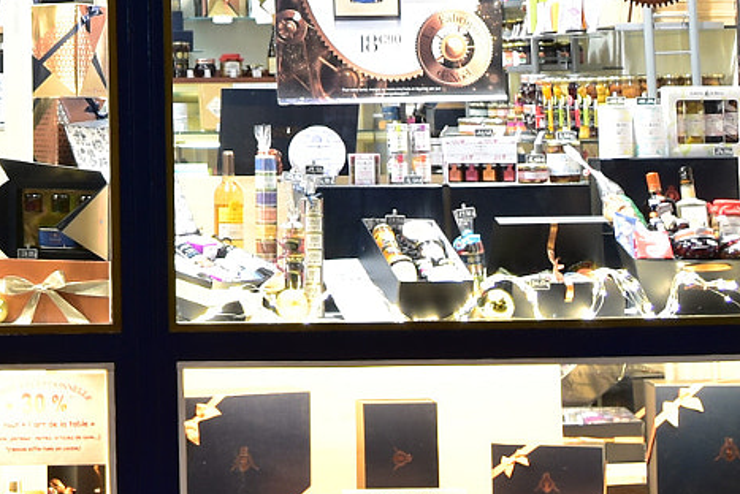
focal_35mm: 113
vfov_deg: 11.9
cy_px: -85
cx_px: -309
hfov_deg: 16.7
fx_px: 2324
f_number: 5
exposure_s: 1/6
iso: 200
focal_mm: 22
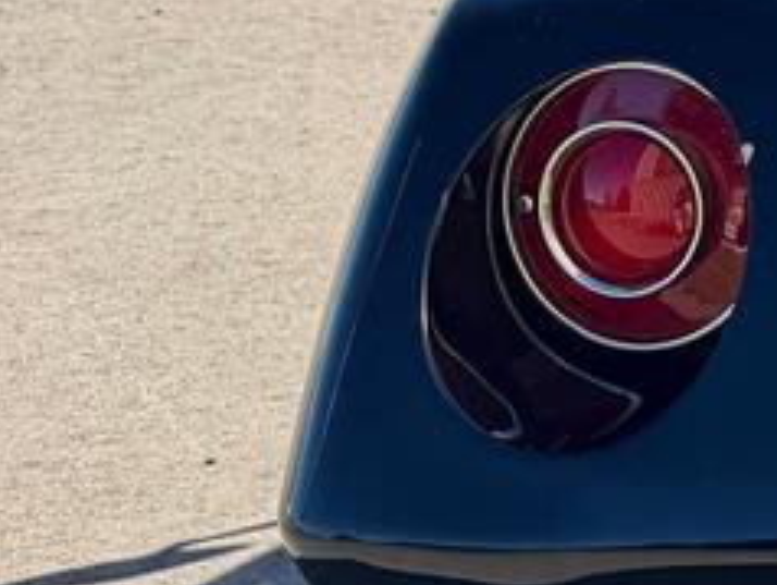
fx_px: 2898
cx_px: 1975
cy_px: -36
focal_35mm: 129
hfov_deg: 11.8
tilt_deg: -12.3
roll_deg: +1.0
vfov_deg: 11.4
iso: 100
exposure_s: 1/2445
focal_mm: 6.76
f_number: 1.78
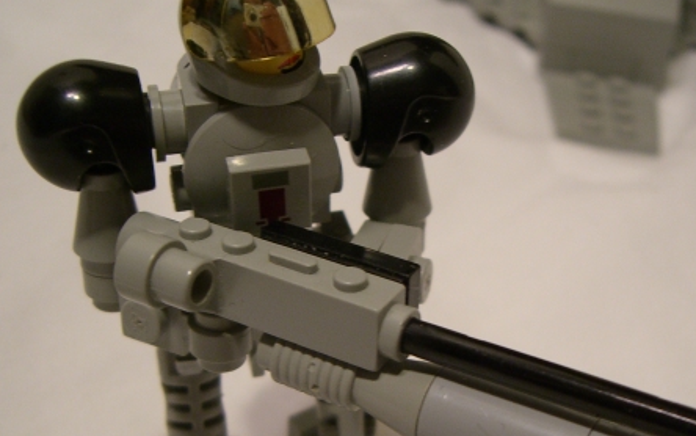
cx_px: 387
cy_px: 314
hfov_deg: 35.1
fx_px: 1101
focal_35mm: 58
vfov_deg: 22.2
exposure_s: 1/20
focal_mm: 6.2
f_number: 2.7
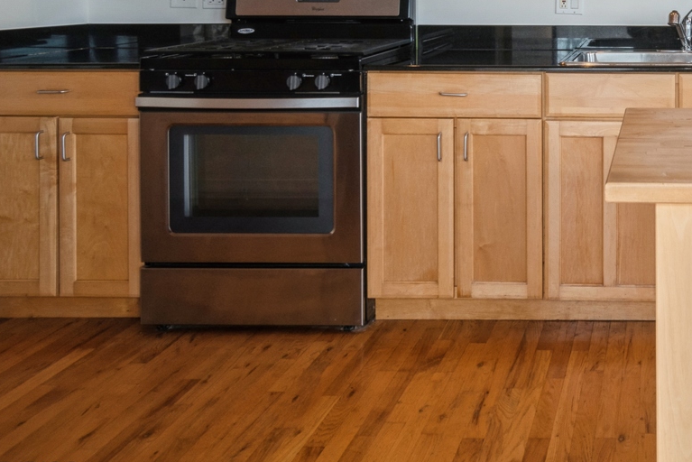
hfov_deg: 45.7
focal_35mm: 38
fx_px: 731
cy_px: -2
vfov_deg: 32.3
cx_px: 627
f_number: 8
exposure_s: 1/20
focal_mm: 12
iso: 200
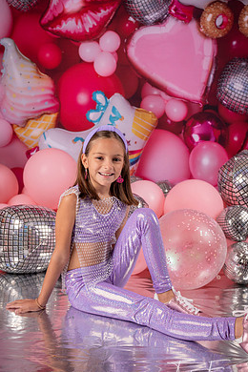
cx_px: 127
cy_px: 194
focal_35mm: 45
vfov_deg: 43.6
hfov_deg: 29.9
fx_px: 465
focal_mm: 39
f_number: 5
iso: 160
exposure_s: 1/125
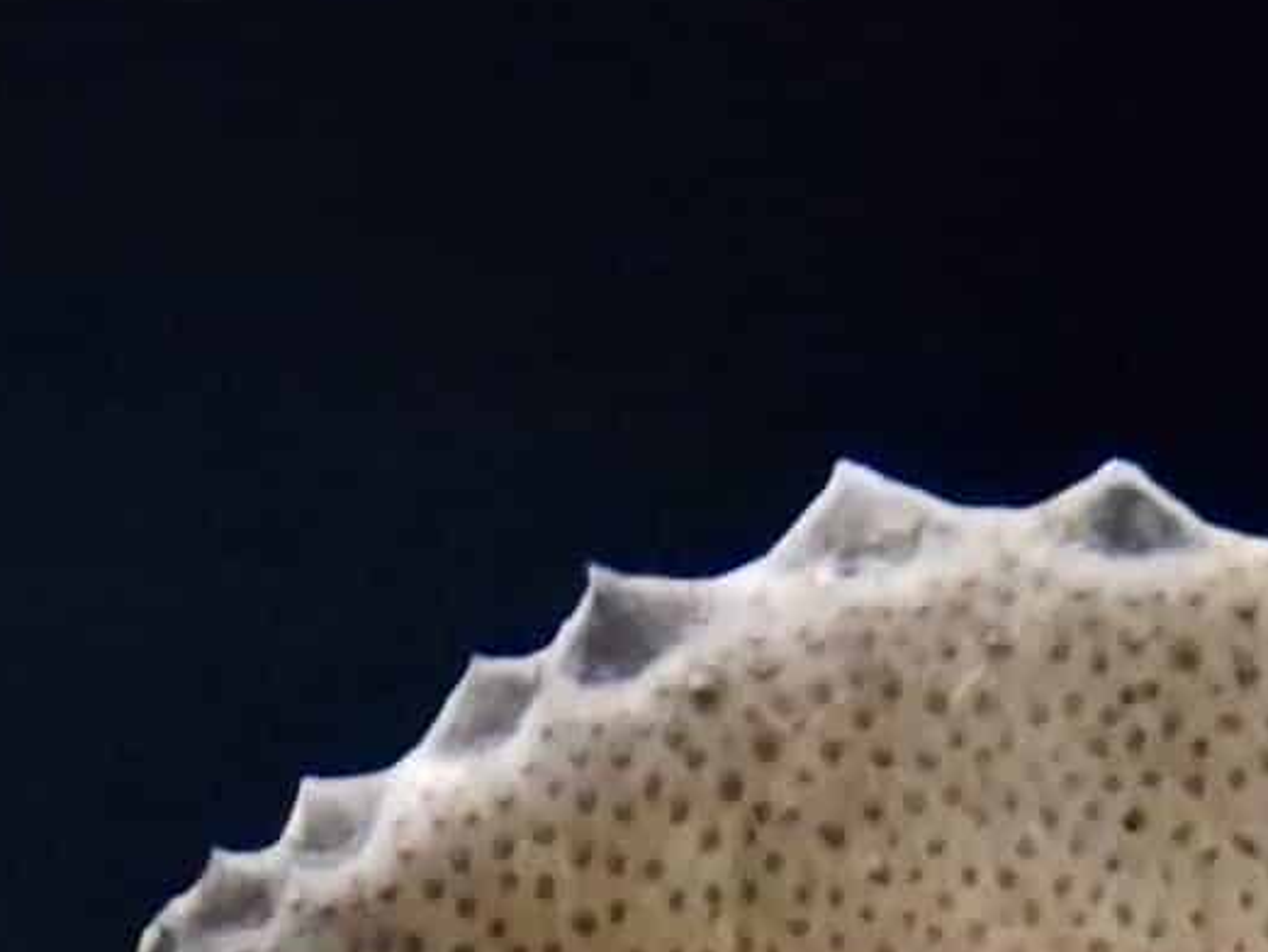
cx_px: 786
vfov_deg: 12.0
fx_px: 4140
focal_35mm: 113
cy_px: 1755
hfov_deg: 17.4
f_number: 1.8
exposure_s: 1/7
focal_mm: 5.54
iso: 2500
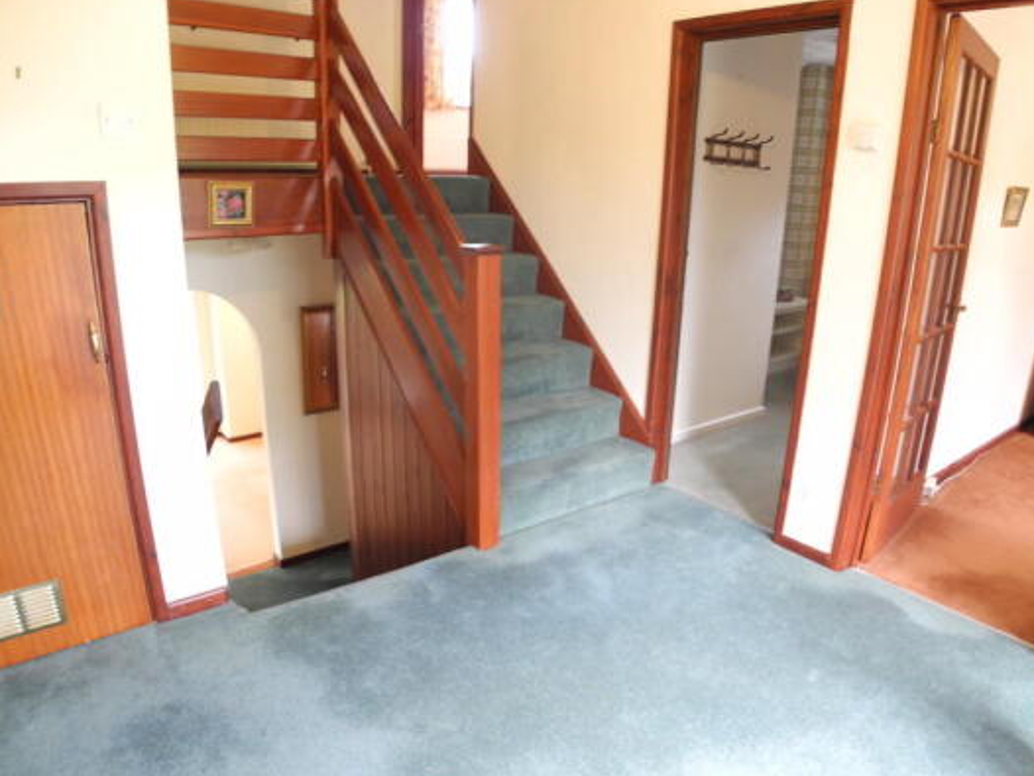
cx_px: 557
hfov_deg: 58.3
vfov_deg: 45.5
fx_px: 926
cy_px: 390
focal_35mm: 31
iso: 400
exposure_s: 1/15.4
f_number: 2.8
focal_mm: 6
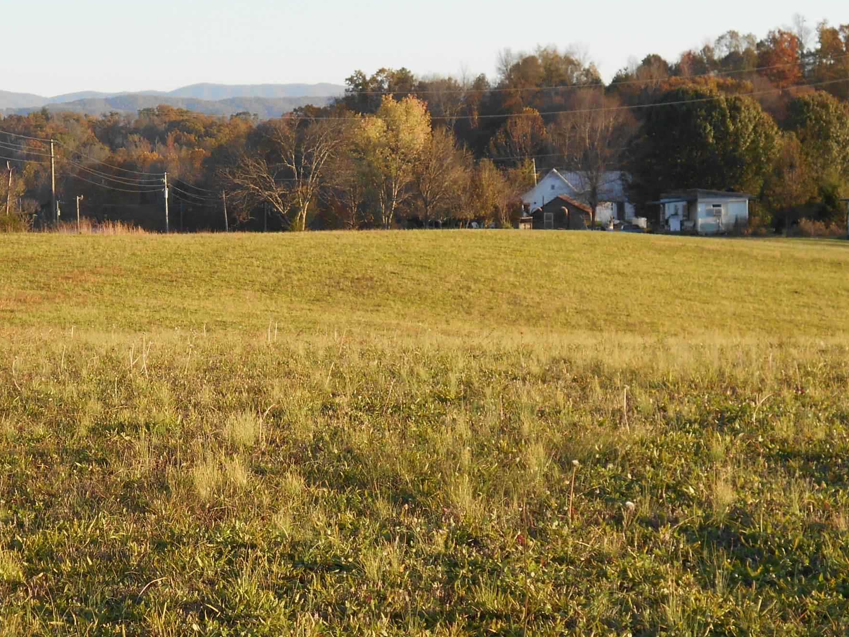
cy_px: 438
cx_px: 163
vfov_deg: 14.9
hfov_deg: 19.6
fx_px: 2428
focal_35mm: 99
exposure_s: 1/160
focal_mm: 10
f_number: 4.9
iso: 80
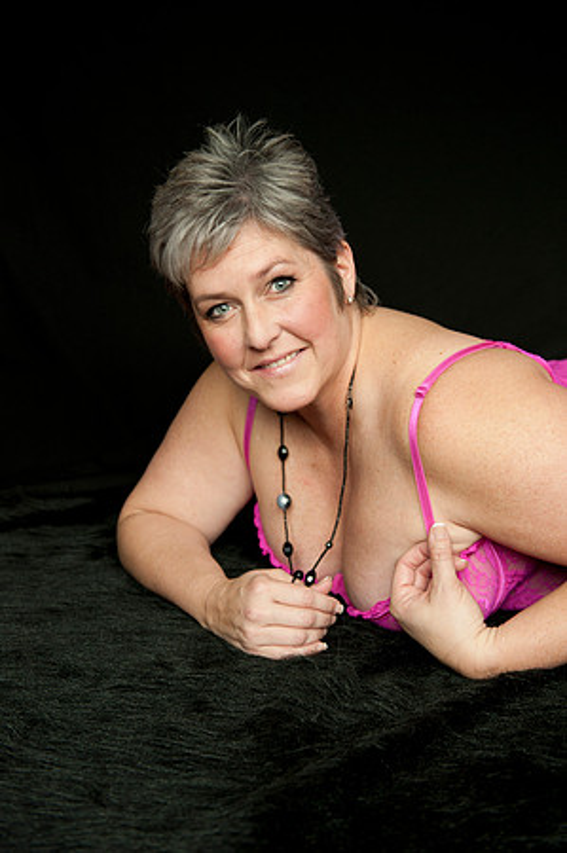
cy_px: 426
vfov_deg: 44.5
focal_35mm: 44
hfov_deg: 30.4
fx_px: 1042
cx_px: 284
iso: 1000
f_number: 4
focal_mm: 44
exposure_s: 1/60
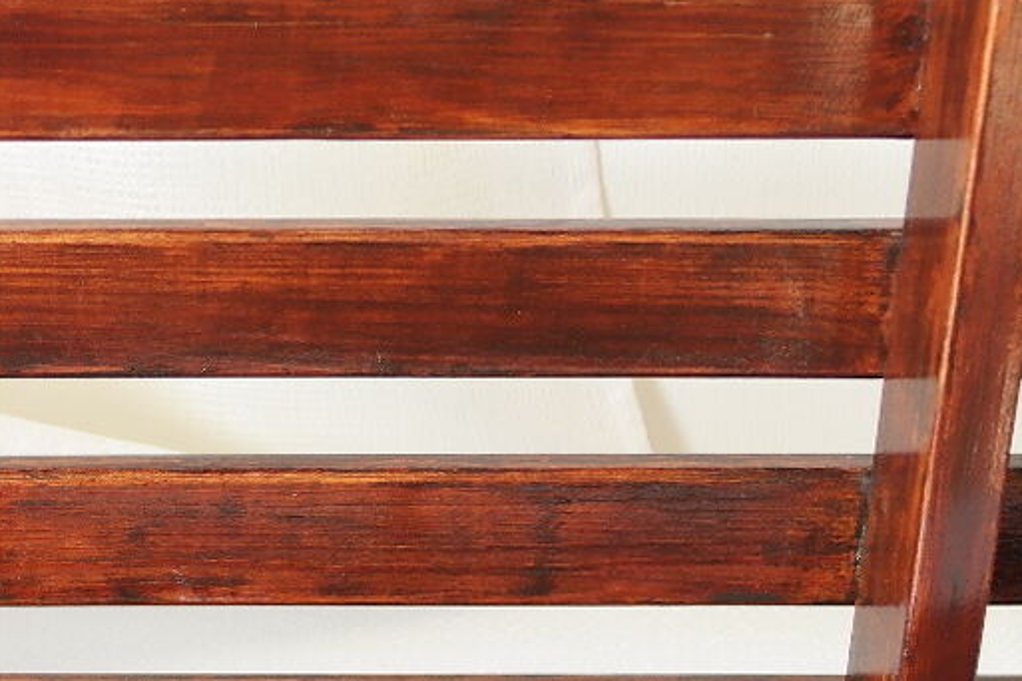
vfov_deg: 13.5
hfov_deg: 19.5
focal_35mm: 101
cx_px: -38
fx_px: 2867
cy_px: 468
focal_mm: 20
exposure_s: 1/25
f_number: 6.3
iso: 400
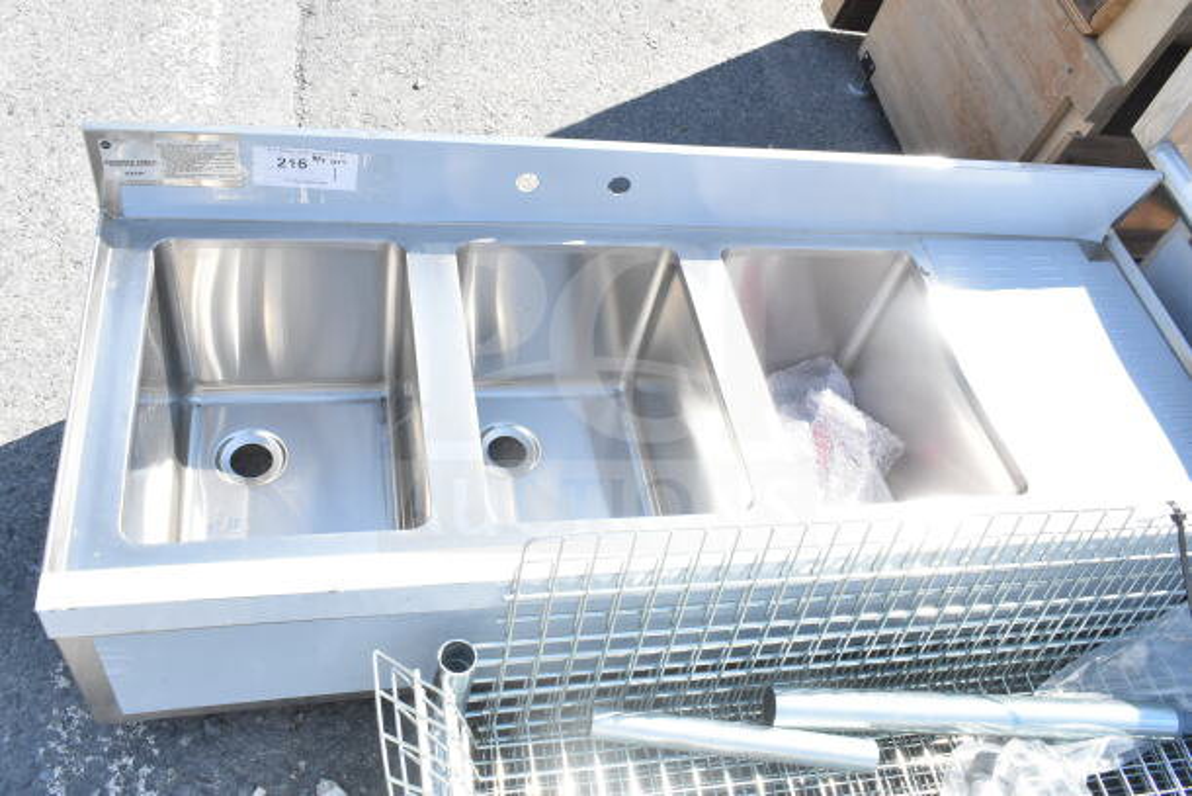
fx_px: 1043
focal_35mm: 32
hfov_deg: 59.5
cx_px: 596
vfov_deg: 41.7
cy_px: 398
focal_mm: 21
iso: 1600
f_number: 11
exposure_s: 1/800
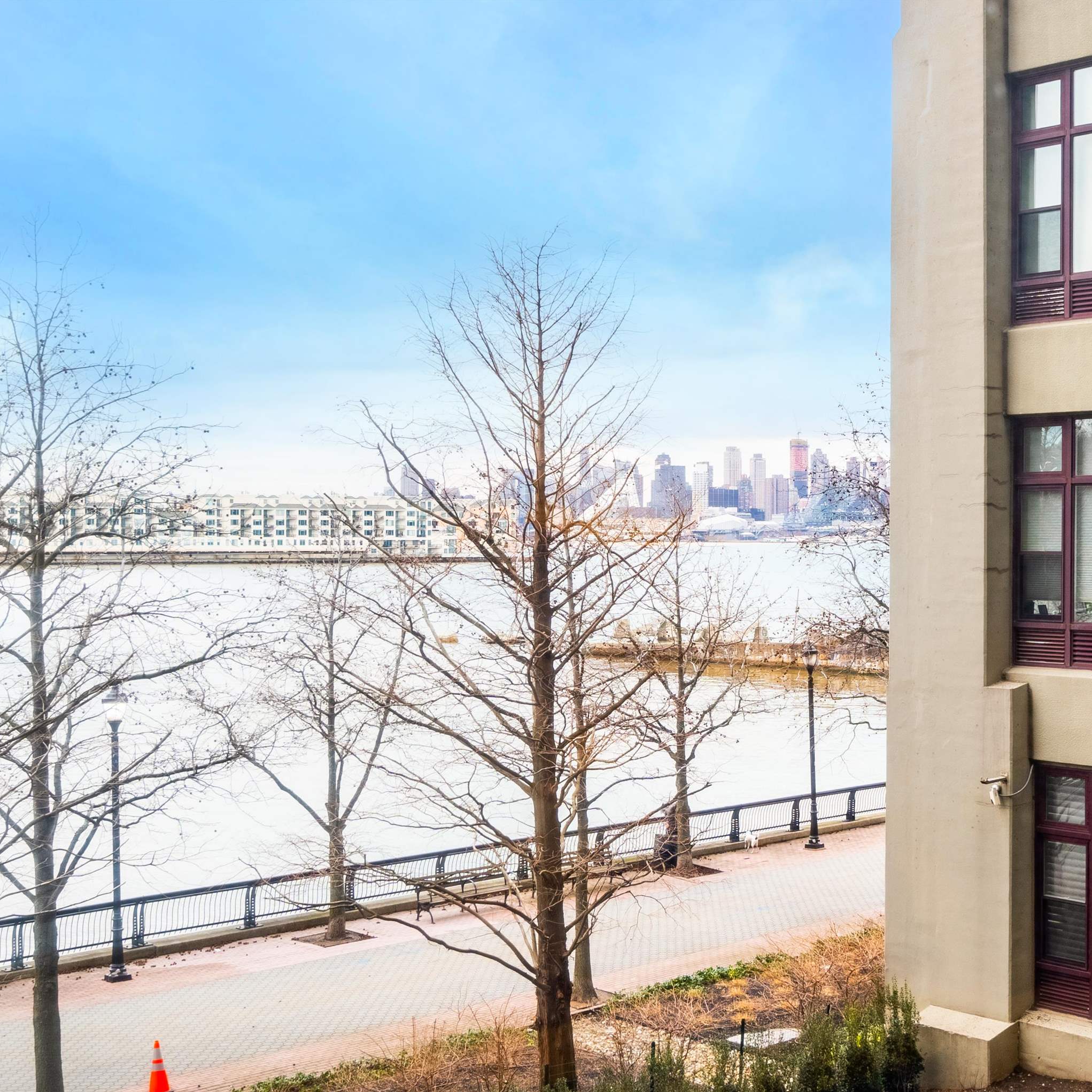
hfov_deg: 36.7
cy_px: 545
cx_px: 650
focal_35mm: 46
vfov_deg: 36.8
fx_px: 1642
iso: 500
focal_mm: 24
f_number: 7.1
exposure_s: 1/500
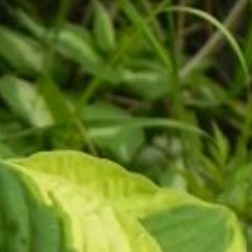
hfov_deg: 4.0
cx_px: -135
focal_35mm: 434
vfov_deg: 4.0
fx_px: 3575
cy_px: 546
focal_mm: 15.1
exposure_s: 1/200
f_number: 4.5
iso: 160
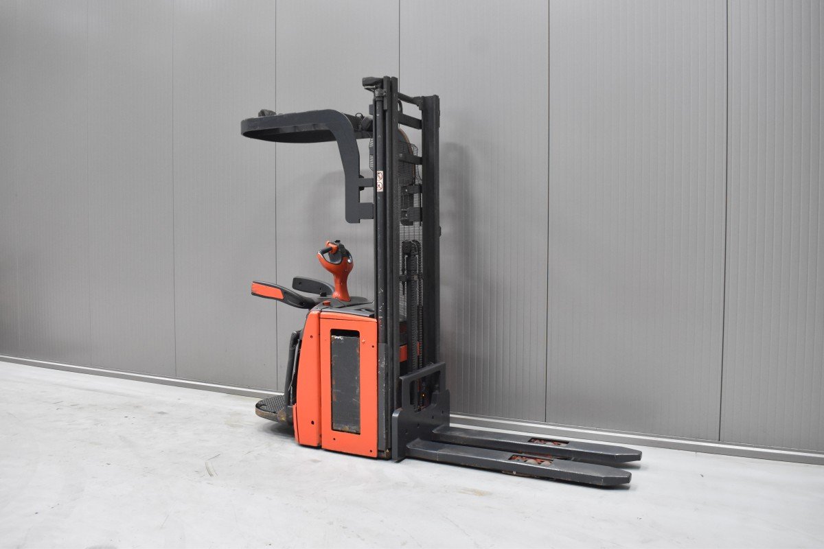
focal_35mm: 30
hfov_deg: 61.9
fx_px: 687
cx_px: 412
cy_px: 274
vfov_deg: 43.6
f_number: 5
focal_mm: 20
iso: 1600
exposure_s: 1/30
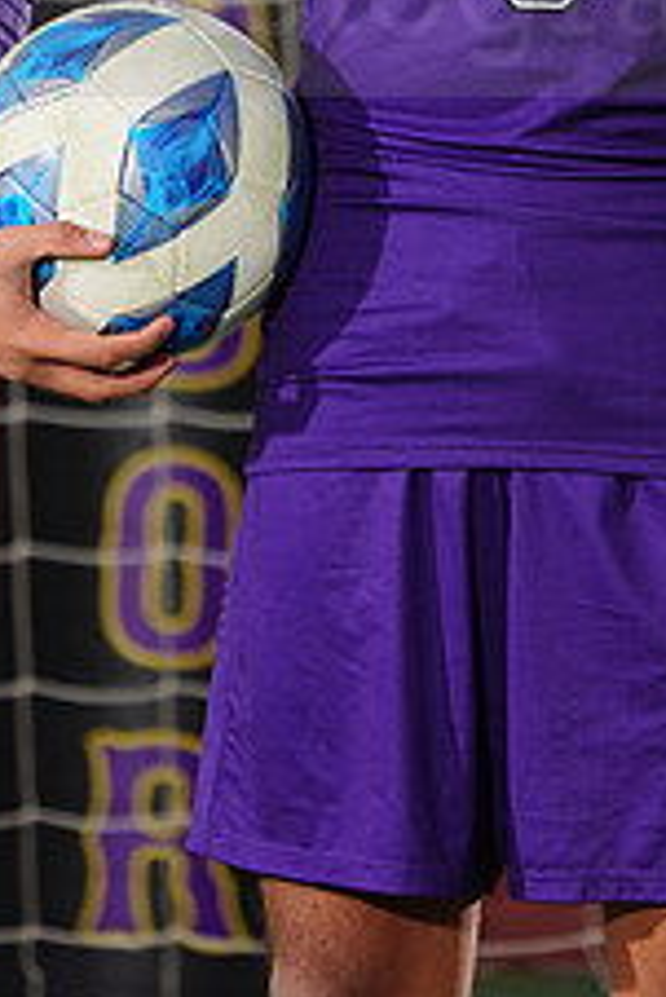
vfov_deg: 2.5
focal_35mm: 830
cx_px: 373
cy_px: -44
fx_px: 22996
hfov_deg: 1.7
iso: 200
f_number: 7.1
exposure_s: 1/200
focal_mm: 324
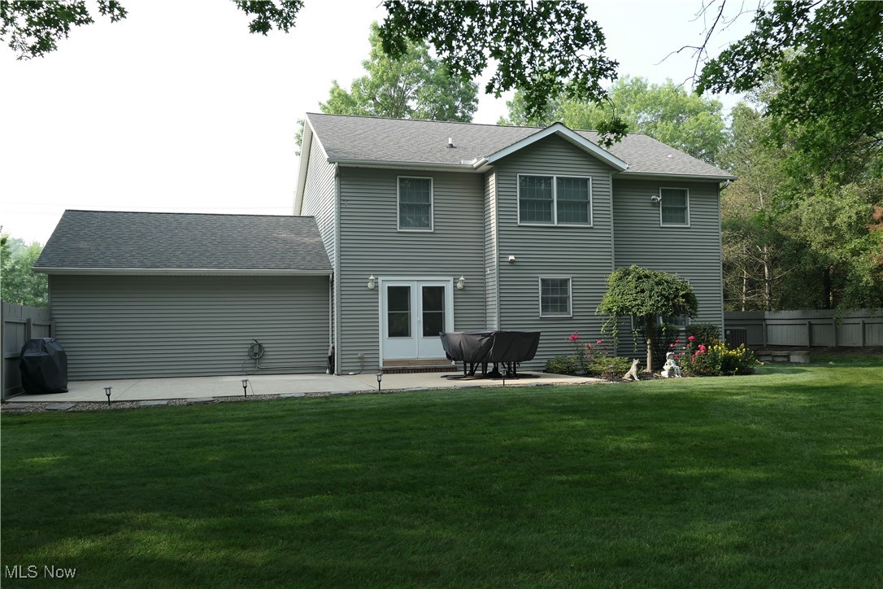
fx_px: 760
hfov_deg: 60.3
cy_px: 294
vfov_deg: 42.3
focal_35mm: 31
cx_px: 442
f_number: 2.8
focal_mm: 11.2
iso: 125
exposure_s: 1/500
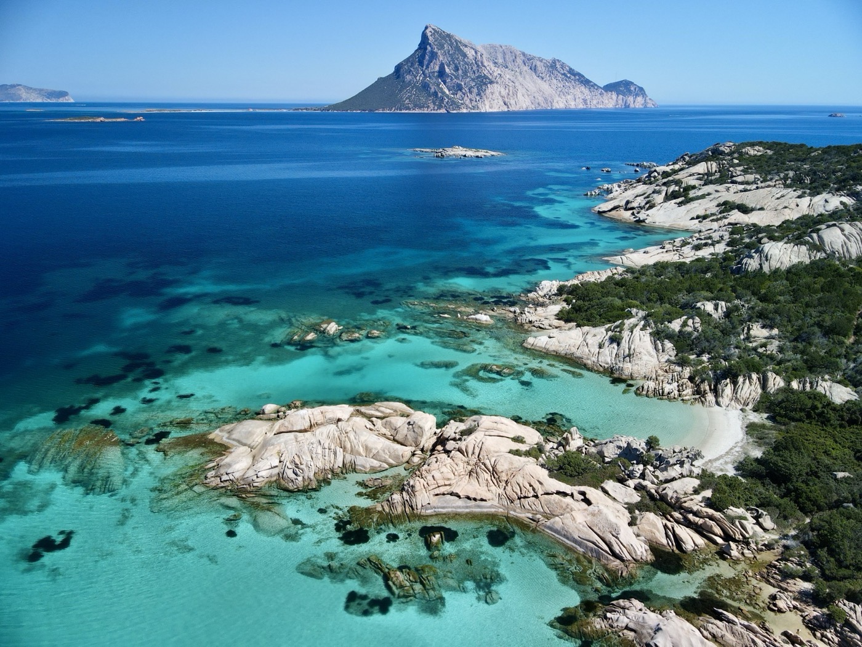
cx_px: 431
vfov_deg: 56.8
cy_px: 324
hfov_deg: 71.6
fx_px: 598
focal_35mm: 24
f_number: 2.8
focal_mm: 4.5
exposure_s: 1/40
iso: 100
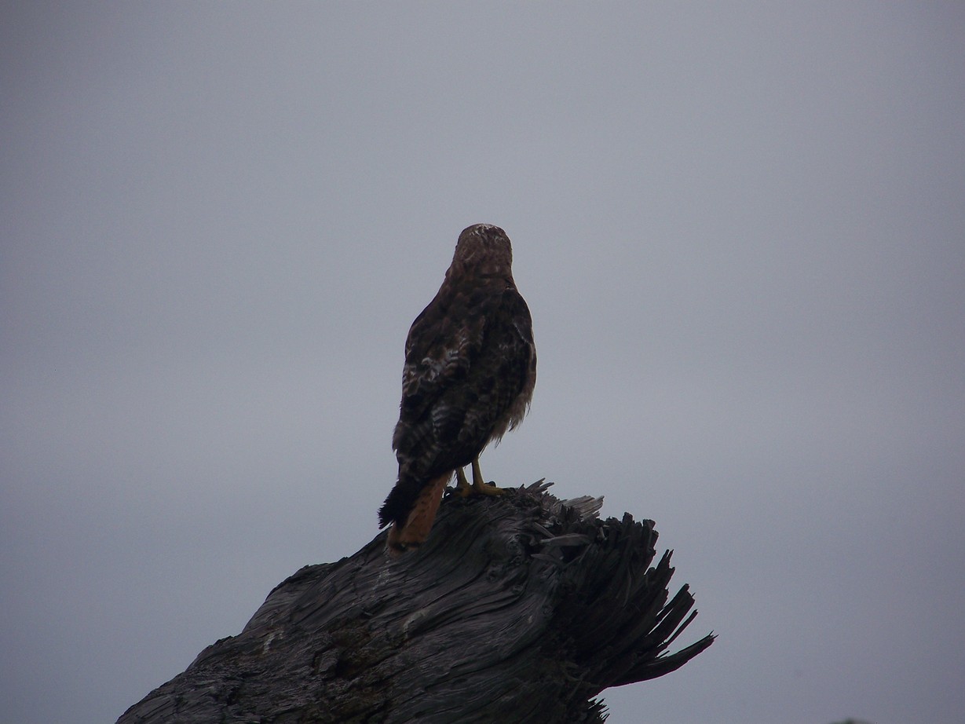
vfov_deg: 3.4
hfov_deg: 4.6
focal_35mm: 432
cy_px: 362
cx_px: 482
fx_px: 12044
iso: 64
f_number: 4.8
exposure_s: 1/100
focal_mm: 70.2
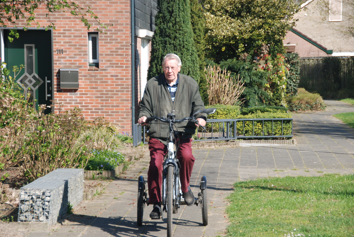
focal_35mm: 138
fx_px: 1359
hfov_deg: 14.8
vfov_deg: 10.0
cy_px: 118
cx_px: 177
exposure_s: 1/400
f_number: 5.6
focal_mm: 92
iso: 200
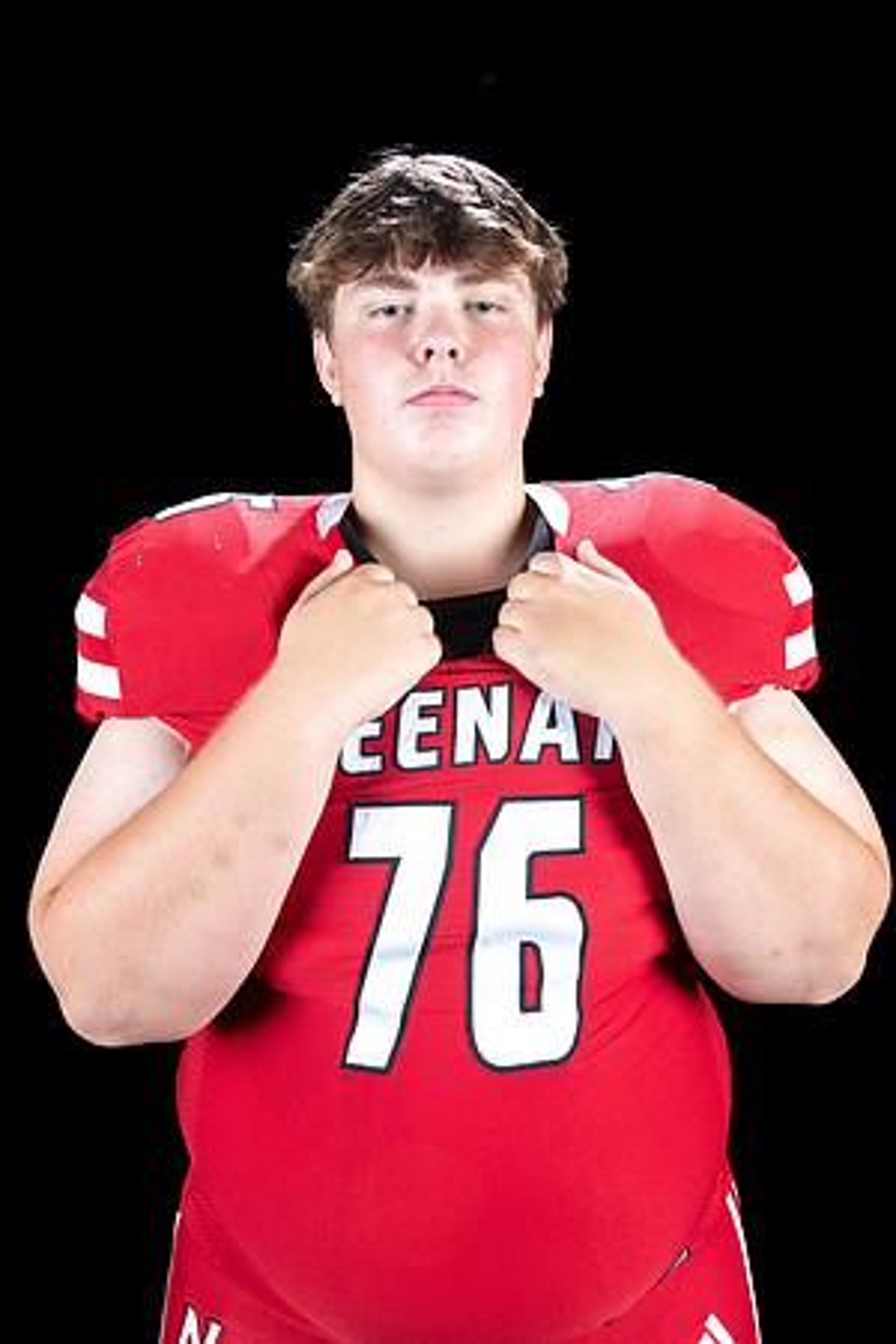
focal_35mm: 45
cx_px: 448
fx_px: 1680
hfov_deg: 29.9
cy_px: 672
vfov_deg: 43.6
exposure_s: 1/160
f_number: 13
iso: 1000
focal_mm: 45
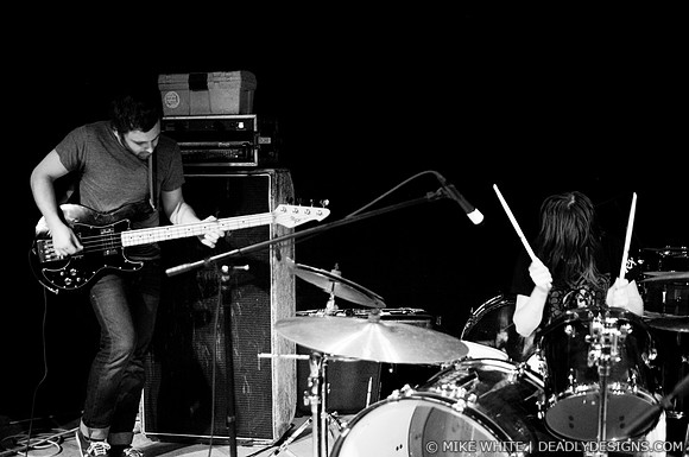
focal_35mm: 45
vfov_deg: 29.8
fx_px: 860
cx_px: 344
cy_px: 228
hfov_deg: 43.7
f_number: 2
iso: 800
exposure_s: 1/200
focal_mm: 30
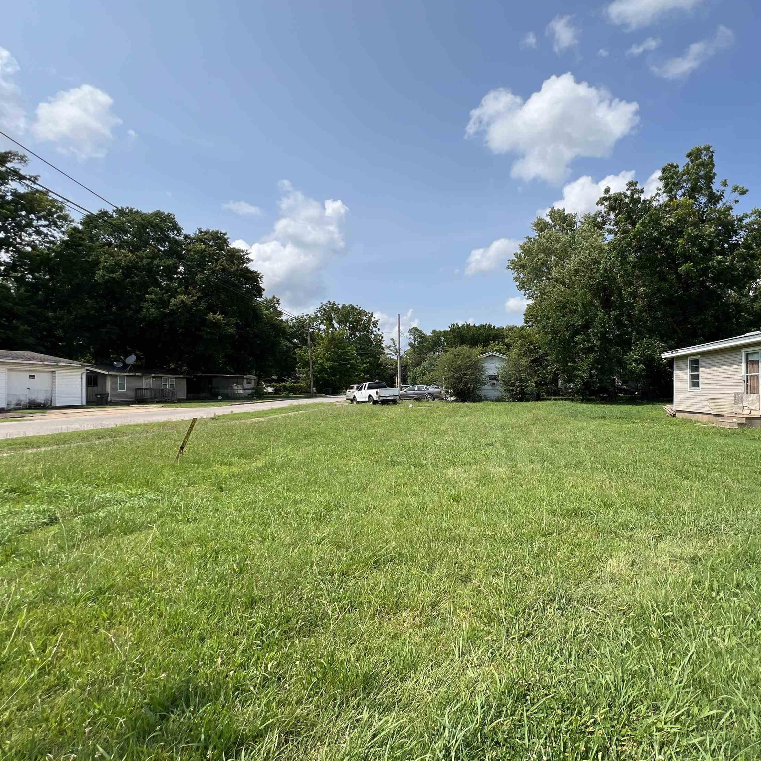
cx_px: 468
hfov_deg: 86.0
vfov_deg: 87.4
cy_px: 387
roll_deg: -0.1
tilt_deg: -0.3
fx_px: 398
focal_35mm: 16
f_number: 1.8
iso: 32
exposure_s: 1/1672
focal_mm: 1.57
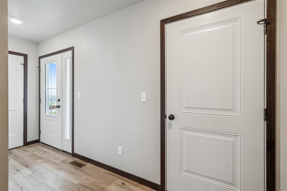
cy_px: 96
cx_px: 144
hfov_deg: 96.7
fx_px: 128
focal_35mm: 16
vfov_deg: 73.7
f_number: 8
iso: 800
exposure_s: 1/40
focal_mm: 16
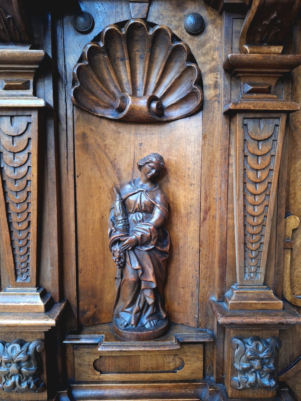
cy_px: 200
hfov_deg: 58.9
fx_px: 267
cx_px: 150
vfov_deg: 73.9
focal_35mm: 23
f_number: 1.8
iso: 640
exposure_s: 1/20
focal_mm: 5.54
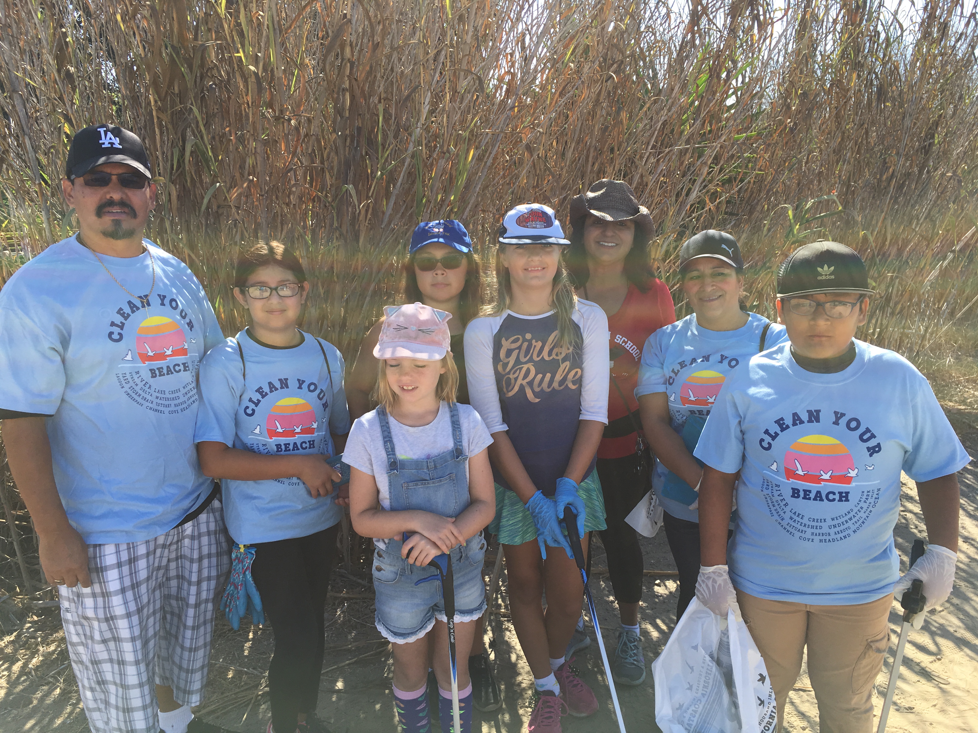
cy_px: 366
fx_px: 819
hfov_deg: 61.7
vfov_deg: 48.2
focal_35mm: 29
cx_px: 489
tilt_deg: -13.0
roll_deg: +2.1
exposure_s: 1/641
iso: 25
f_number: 2.2
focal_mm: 4.15
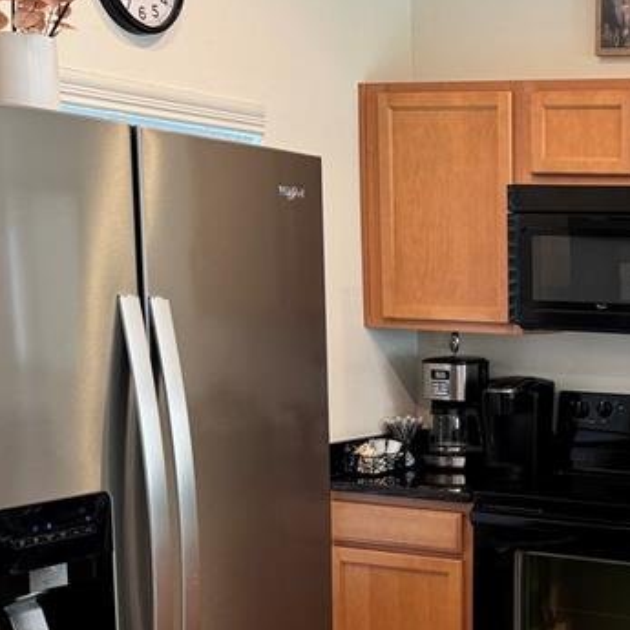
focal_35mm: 63
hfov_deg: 25.3
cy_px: 519
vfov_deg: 26.7
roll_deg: -2.0
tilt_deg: -11.1
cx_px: 699
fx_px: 1297
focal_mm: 6.76
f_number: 1.78
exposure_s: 1/60
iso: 160
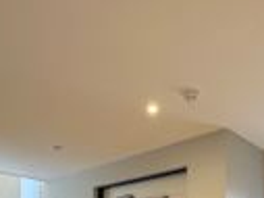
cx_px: 133
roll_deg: -0.2
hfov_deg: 43.0
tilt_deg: +0.3
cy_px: 258
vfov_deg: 27.4
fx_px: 335
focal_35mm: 44
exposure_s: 1/100
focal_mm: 2.22
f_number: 2.2
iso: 320
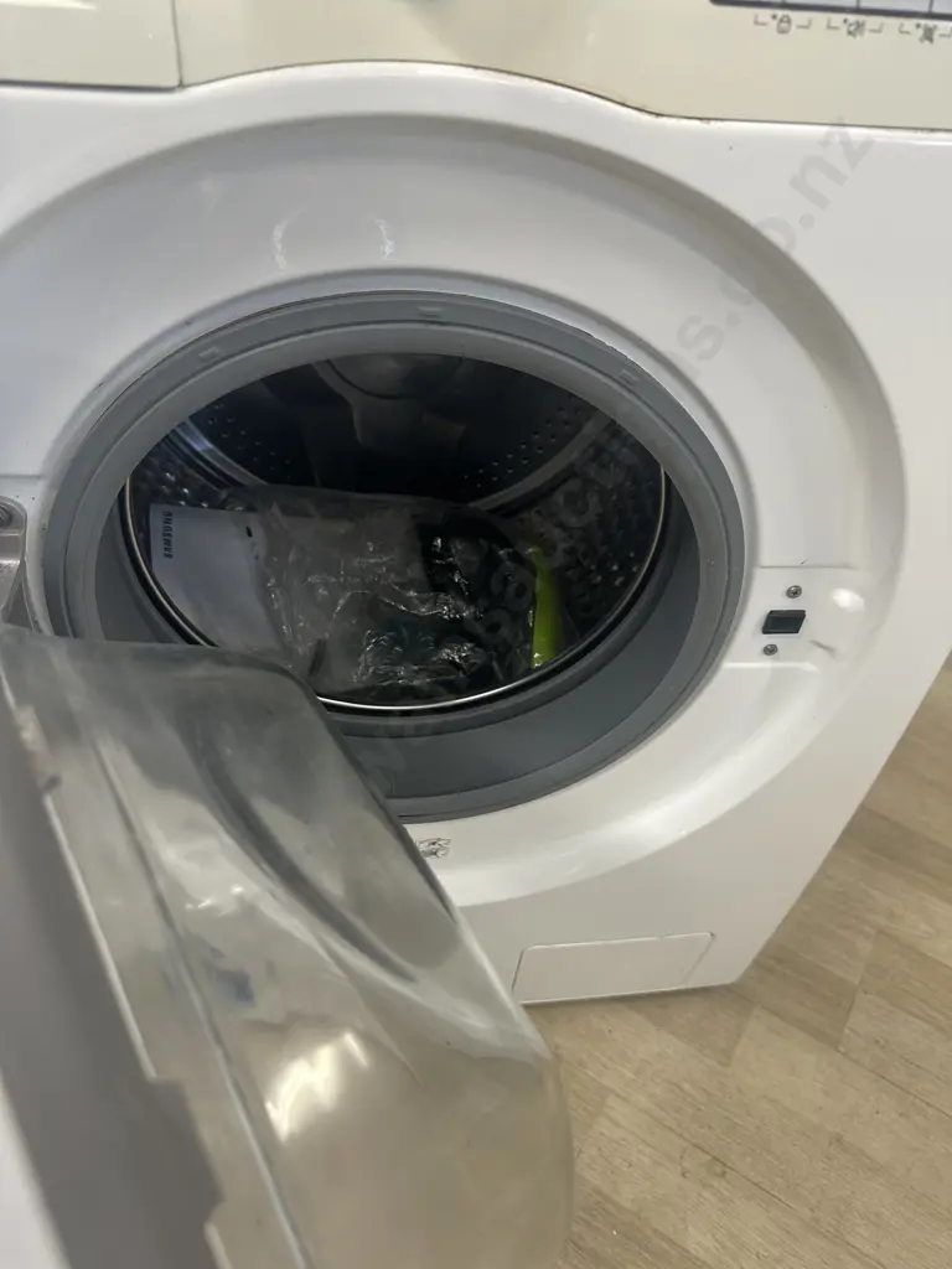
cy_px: 634
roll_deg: -6.1
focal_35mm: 24
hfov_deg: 56.8
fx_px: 880
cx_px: 476
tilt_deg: -43.2
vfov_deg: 71.6
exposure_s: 1/100
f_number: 1.78
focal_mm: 6.86
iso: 160
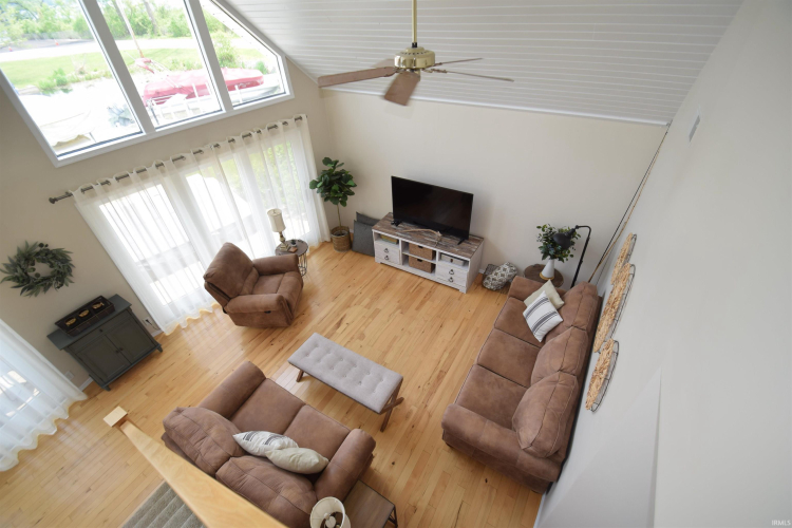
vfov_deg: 77.3
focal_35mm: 15
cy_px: 264
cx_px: 396
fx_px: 330
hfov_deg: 100.4
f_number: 5.6
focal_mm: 10
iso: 200
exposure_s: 1/125
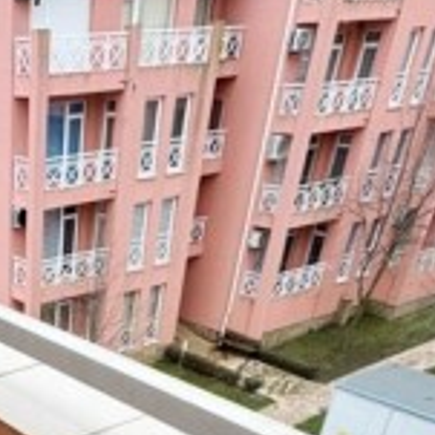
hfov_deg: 31.2
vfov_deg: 27.9
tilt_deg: -39.4
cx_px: -49
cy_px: 593
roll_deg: +3.8
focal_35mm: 48
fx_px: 682
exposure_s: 1/498
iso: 40
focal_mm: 2.22
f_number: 2.2
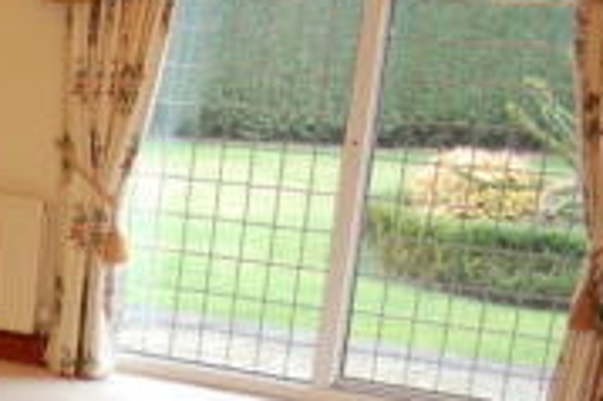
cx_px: -451
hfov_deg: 17.2
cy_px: 497
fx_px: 1657
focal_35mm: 99
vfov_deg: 13.4
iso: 400
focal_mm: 18
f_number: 3.5
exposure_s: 1/60
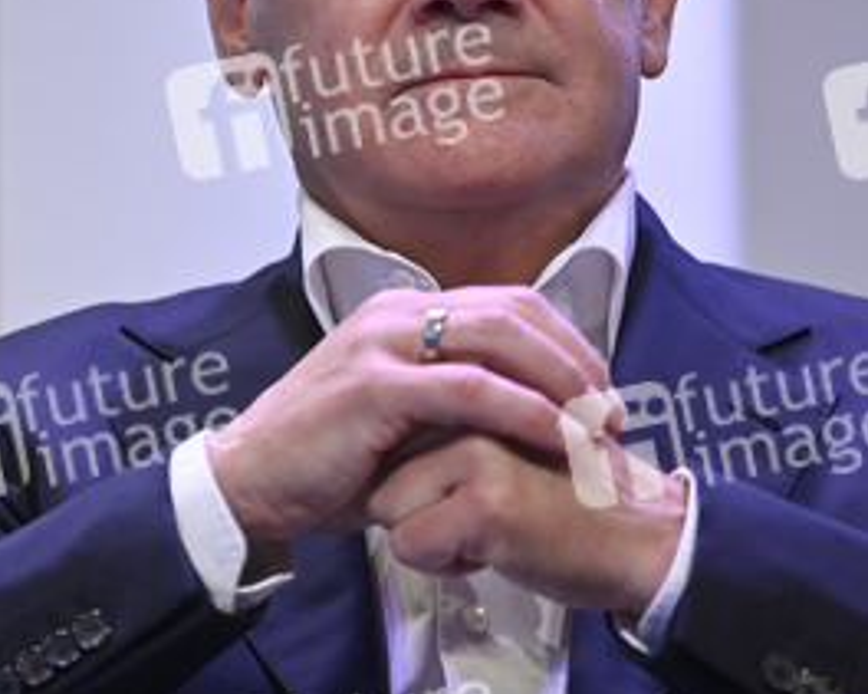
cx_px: 432
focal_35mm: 285
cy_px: 266
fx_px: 7319
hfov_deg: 6.8
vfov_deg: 5.4
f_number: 2.8
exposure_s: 1/400
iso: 500
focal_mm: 200
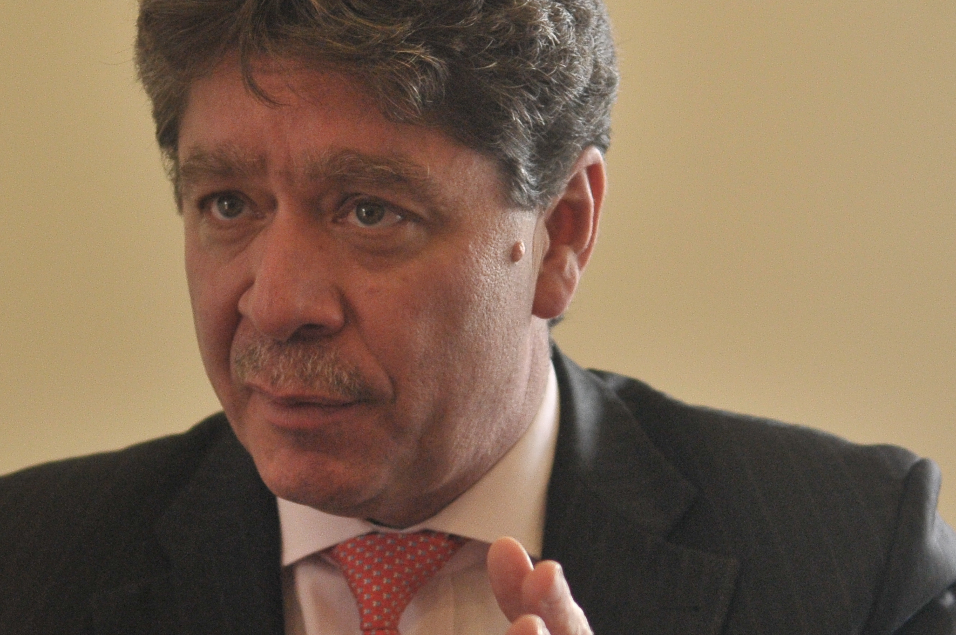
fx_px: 3660
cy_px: 519
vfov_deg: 9.9
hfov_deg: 14.8
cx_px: 295
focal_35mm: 138
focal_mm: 38
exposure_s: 1/320
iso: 800
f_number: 2.8
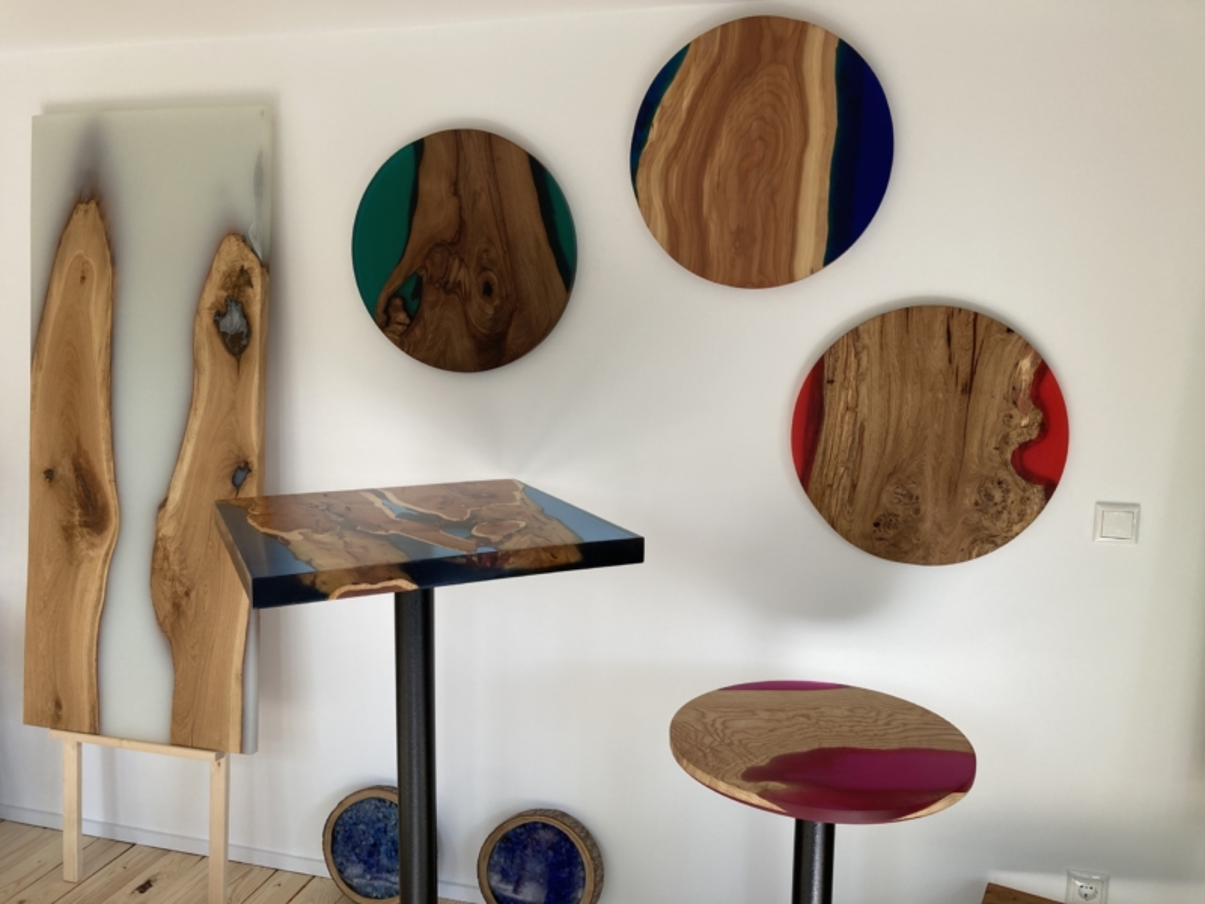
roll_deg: -0.5
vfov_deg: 49.7
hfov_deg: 63.4
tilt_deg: -8.6
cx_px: 602
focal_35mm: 28
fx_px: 975
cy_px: 452
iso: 25
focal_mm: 3.99
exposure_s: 1/121
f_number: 1.8
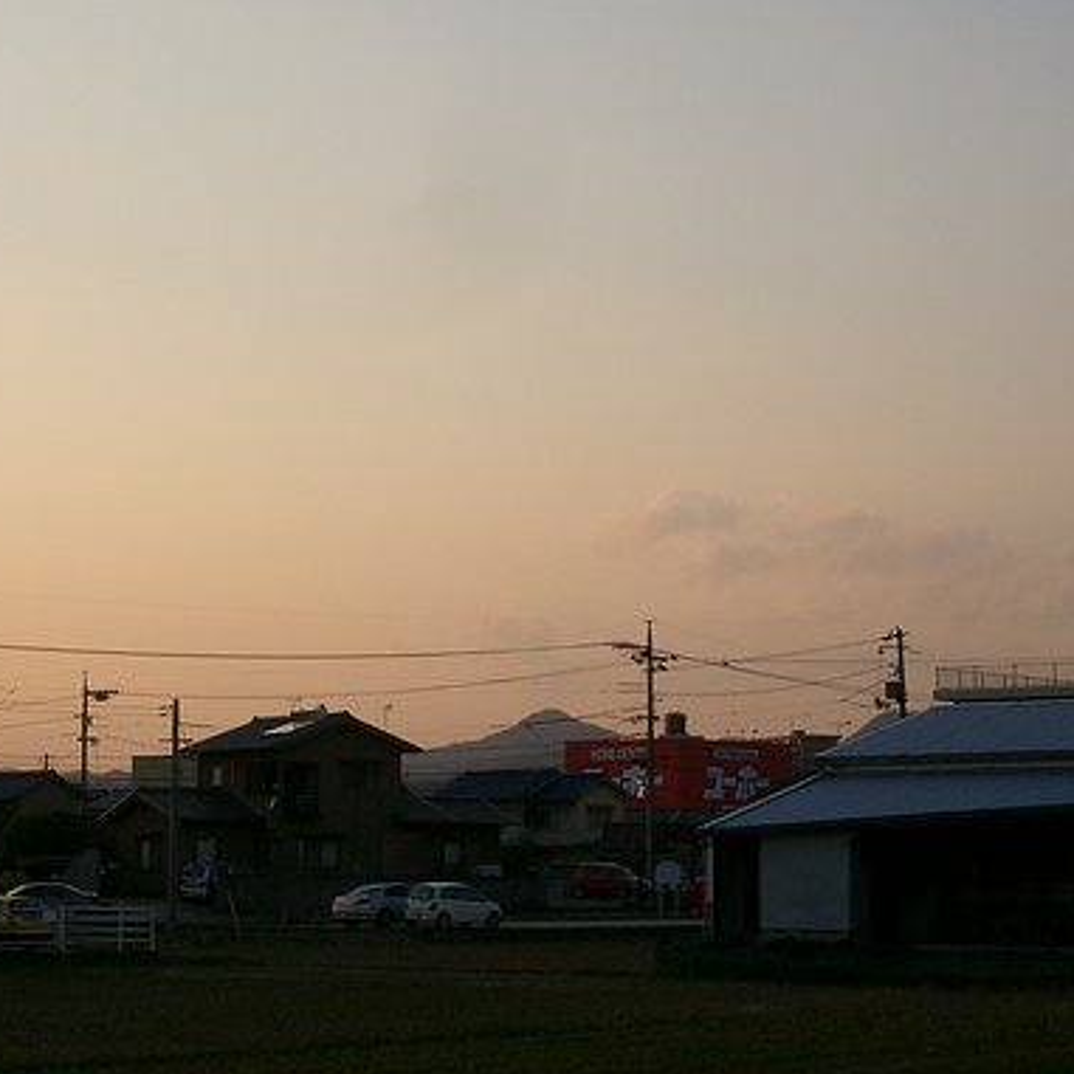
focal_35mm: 88
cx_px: 499
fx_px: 3089
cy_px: 536
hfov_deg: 19.7
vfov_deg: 19.7
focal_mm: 12.2
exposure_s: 1/160
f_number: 6.2
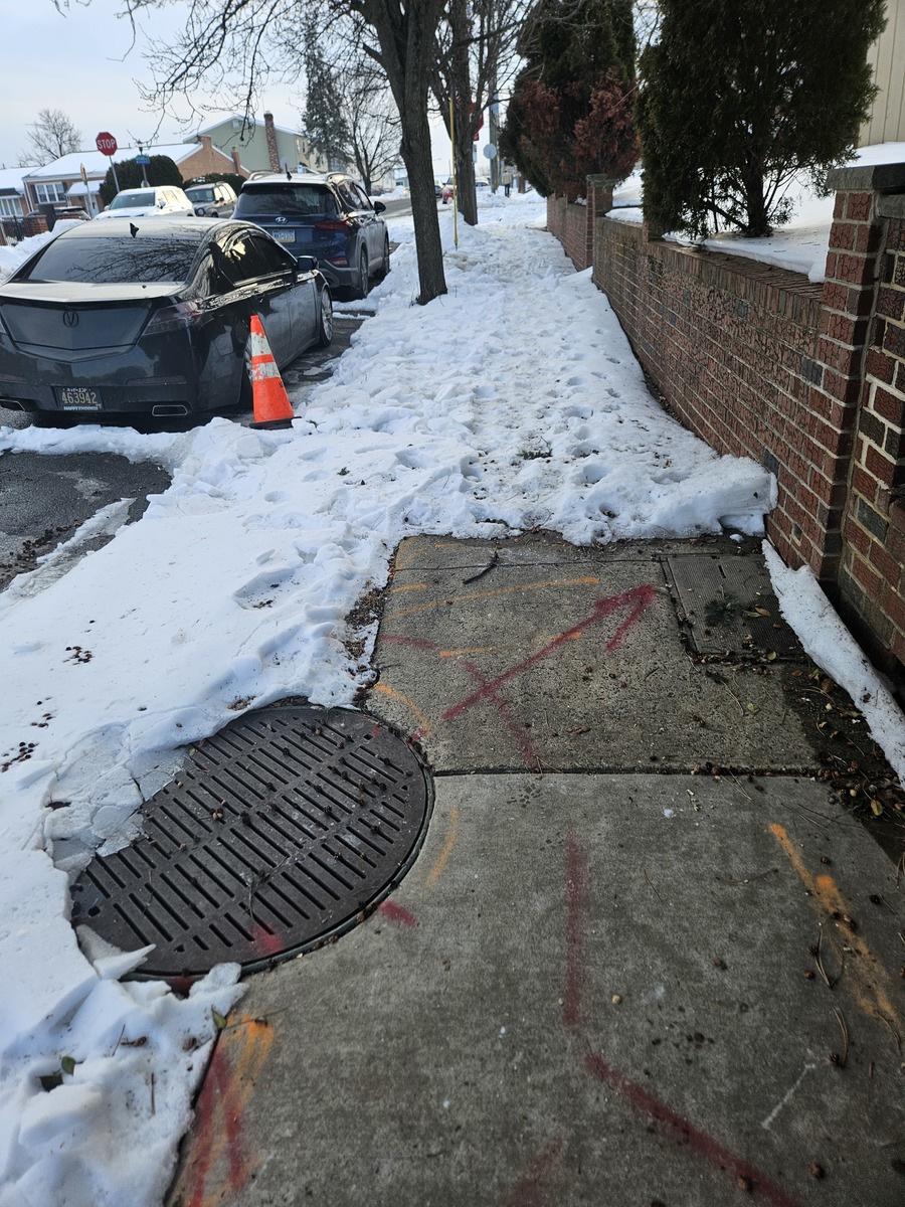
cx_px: 452
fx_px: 802
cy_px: 604
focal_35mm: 23
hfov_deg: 58.9
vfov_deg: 73.9
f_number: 1.8
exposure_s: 1/186
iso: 25
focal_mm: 5.4
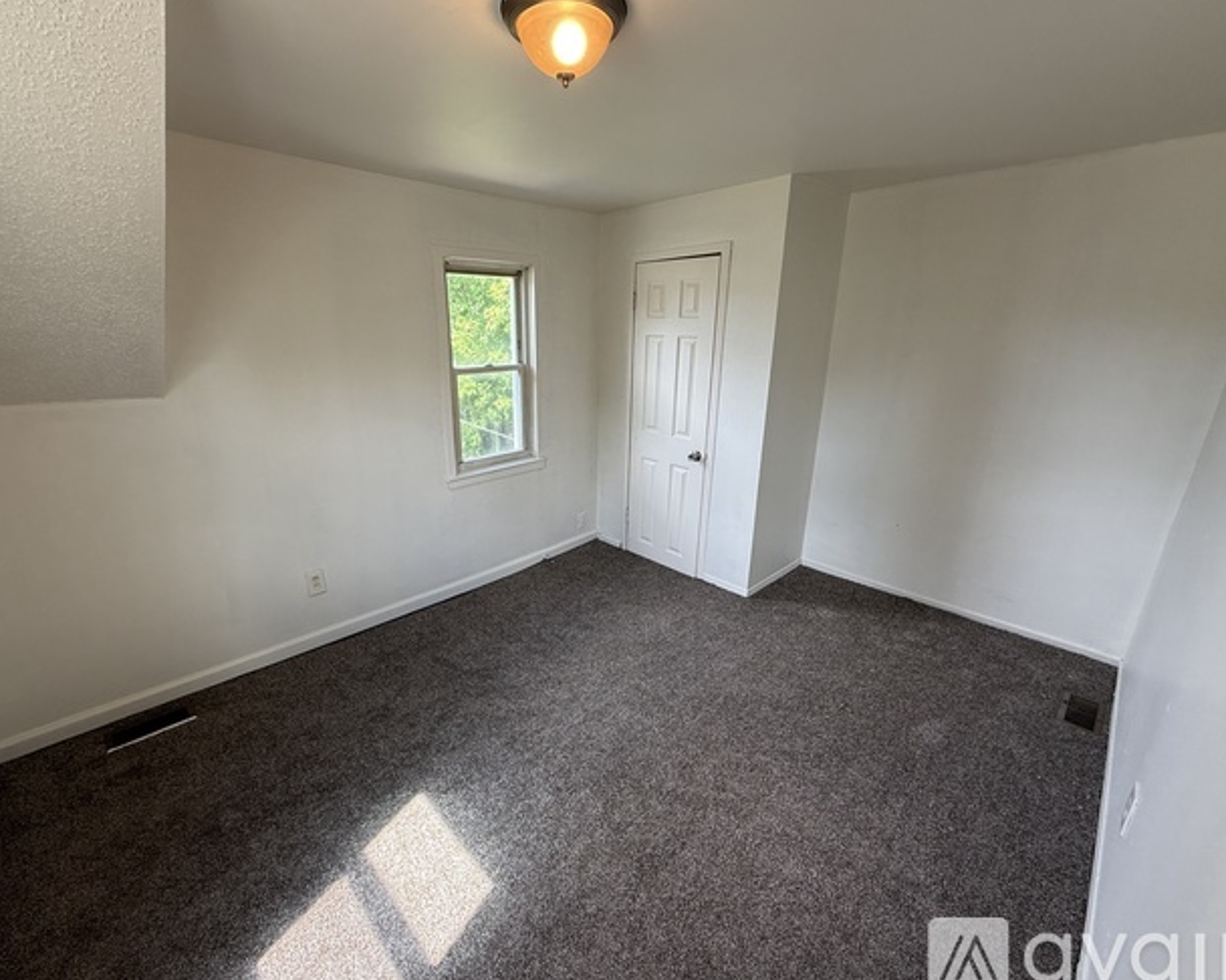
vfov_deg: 84.0
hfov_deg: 96.7
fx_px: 544
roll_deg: +0.0
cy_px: 494
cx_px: 582
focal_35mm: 15
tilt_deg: -18.0
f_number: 2.2
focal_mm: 2.22
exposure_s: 1/120
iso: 80
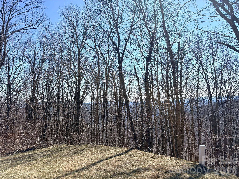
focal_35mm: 26
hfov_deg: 67.3
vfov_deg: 53.1
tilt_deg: -0.6
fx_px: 180
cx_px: 120
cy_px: 90
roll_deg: -0.3
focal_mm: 5.96
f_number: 1.6
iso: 50
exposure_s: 1/3448
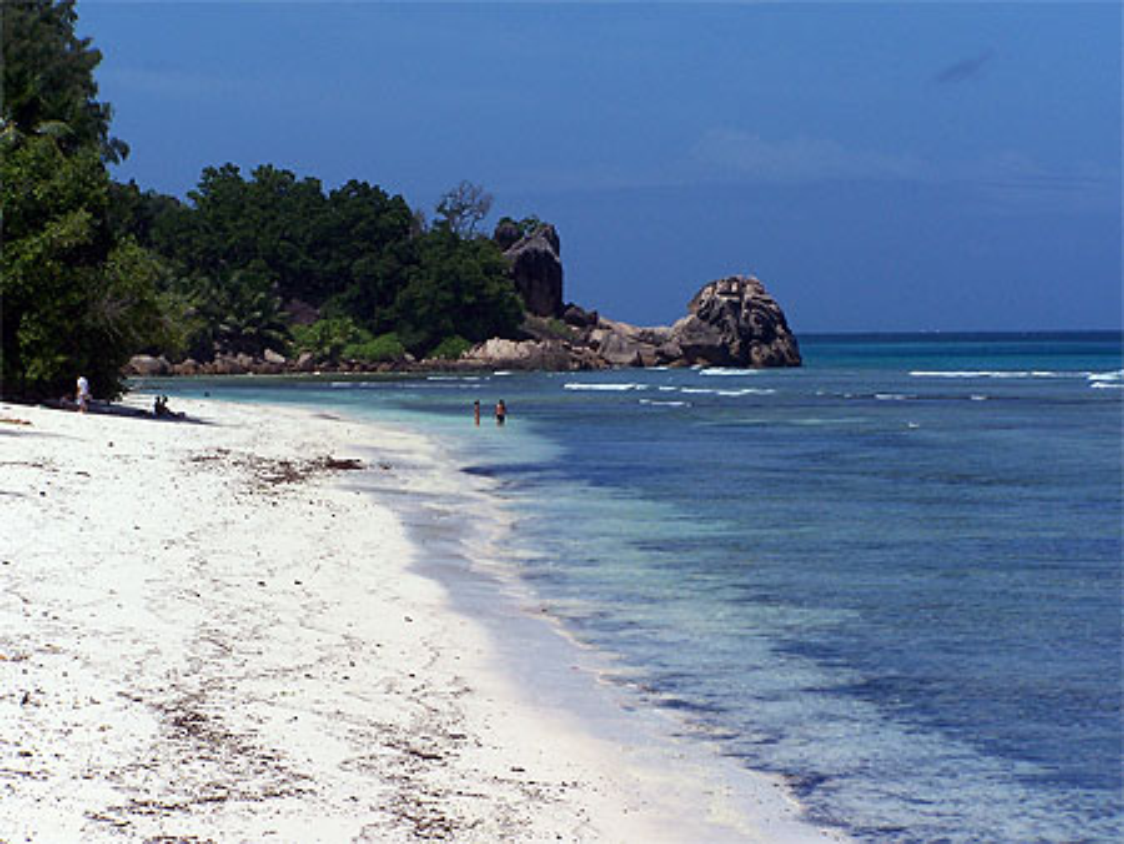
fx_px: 4158
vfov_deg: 11.6
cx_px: 562
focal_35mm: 128
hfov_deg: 15.4
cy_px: 422
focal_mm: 21.2
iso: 80
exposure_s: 1/800
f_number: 6.3
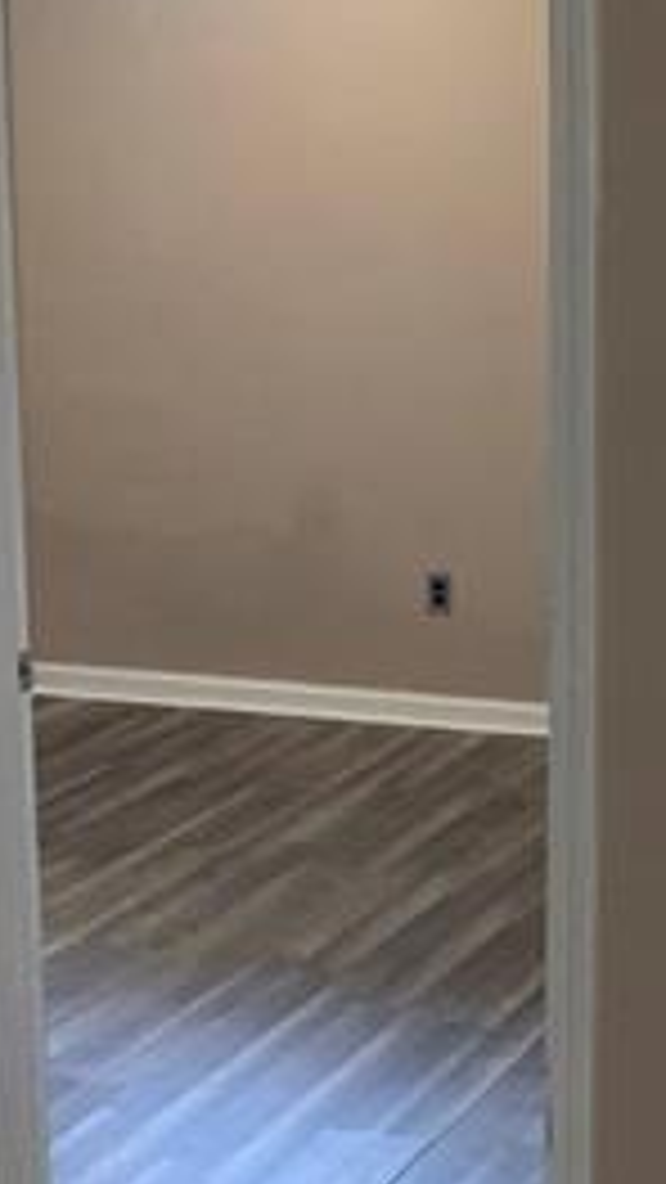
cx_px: 882
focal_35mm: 77
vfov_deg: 27.5
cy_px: 554
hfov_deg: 14.9
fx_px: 2417
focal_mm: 3
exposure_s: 1/40
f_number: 1.8
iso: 64
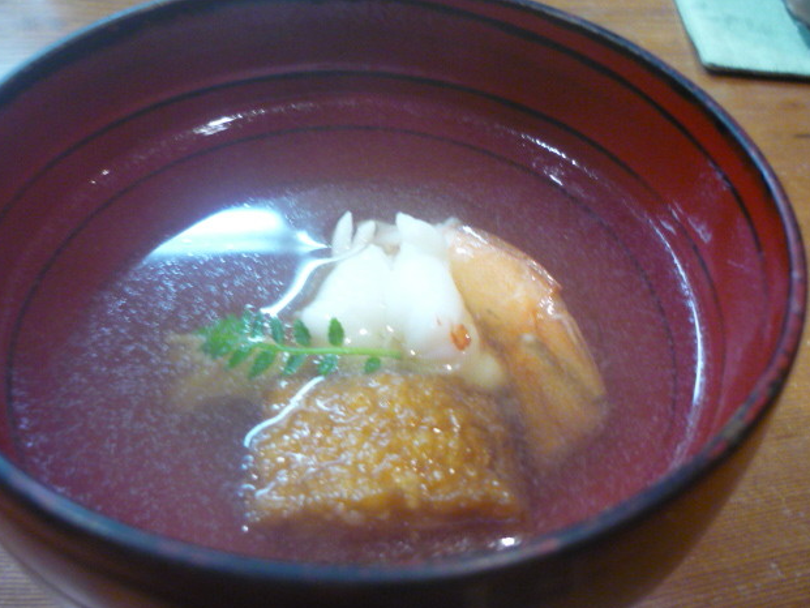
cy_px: 312
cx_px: 400
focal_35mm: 34
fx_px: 796
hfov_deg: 53.9
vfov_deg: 41.8
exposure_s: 1/8
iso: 400
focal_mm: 5.5
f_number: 2.8
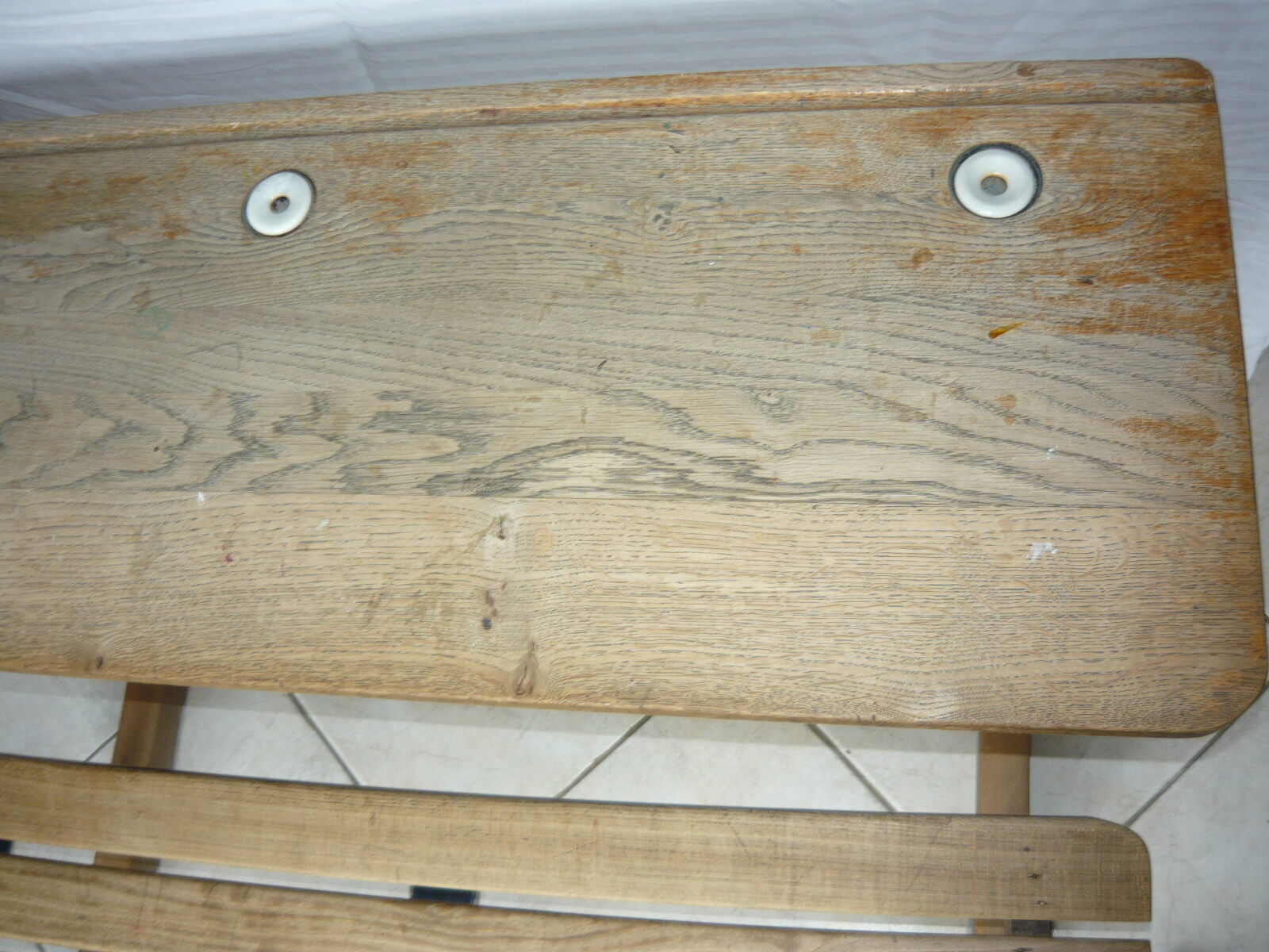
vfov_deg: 42.9
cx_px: 634
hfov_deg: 55.4
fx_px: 1210
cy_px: 476
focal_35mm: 33
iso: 100
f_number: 2.8
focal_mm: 5.5
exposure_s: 1/30
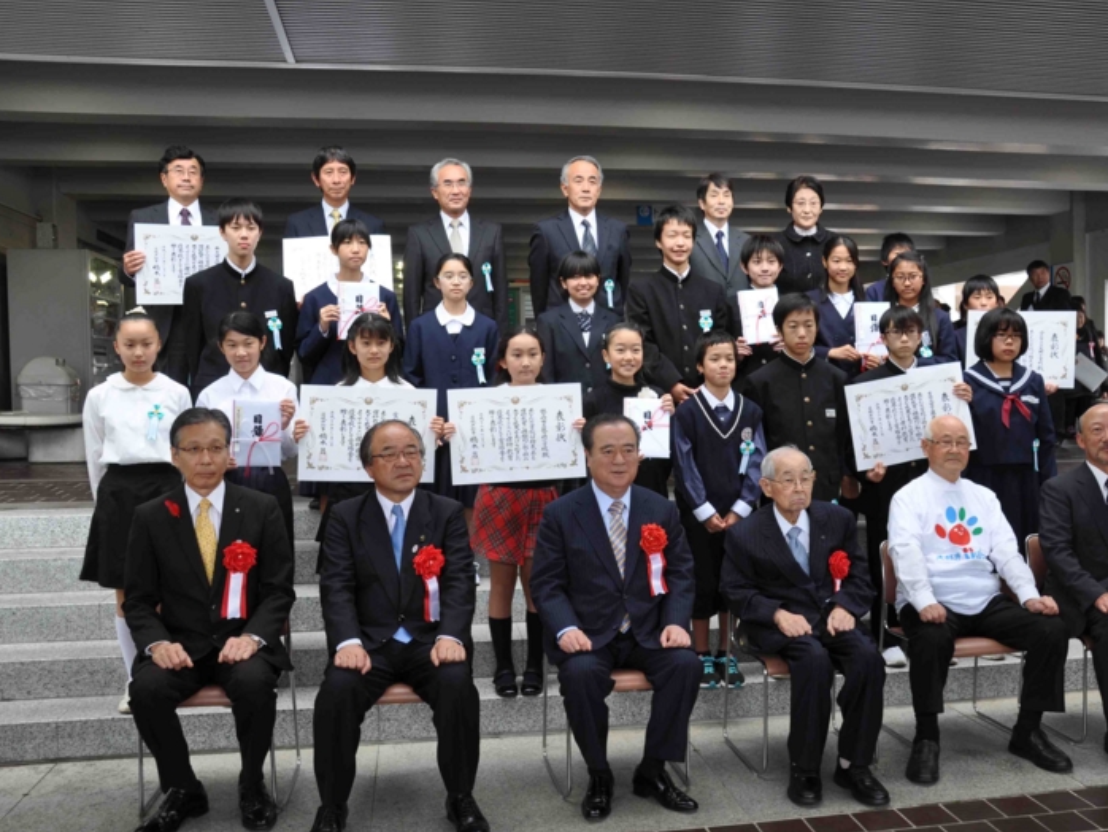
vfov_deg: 43.0
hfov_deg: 55.2
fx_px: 1057
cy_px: 418
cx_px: 616
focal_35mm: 33
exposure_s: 1/30
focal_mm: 20
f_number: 5.6
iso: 200
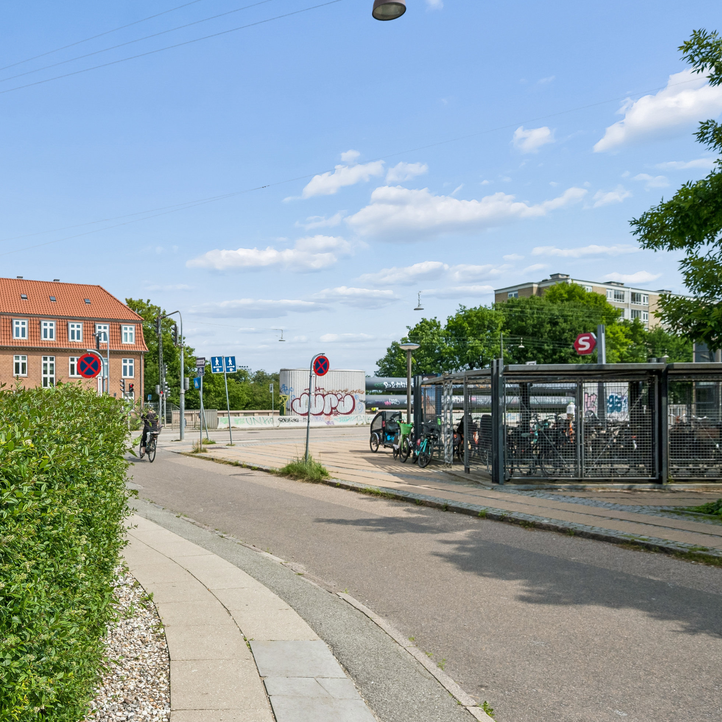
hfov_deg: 58.4
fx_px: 614
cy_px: 366
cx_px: 199
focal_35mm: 26
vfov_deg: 60.9
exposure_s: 1/3200
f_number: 6.3
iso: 400
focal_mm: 20
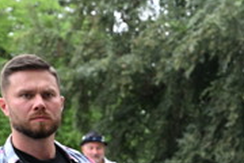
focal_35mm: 123
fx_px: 834
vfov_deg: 10.7
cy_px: 243
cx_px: 351
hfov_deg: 15.5
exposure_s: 1/400
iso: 2000
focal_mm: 32
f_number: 5
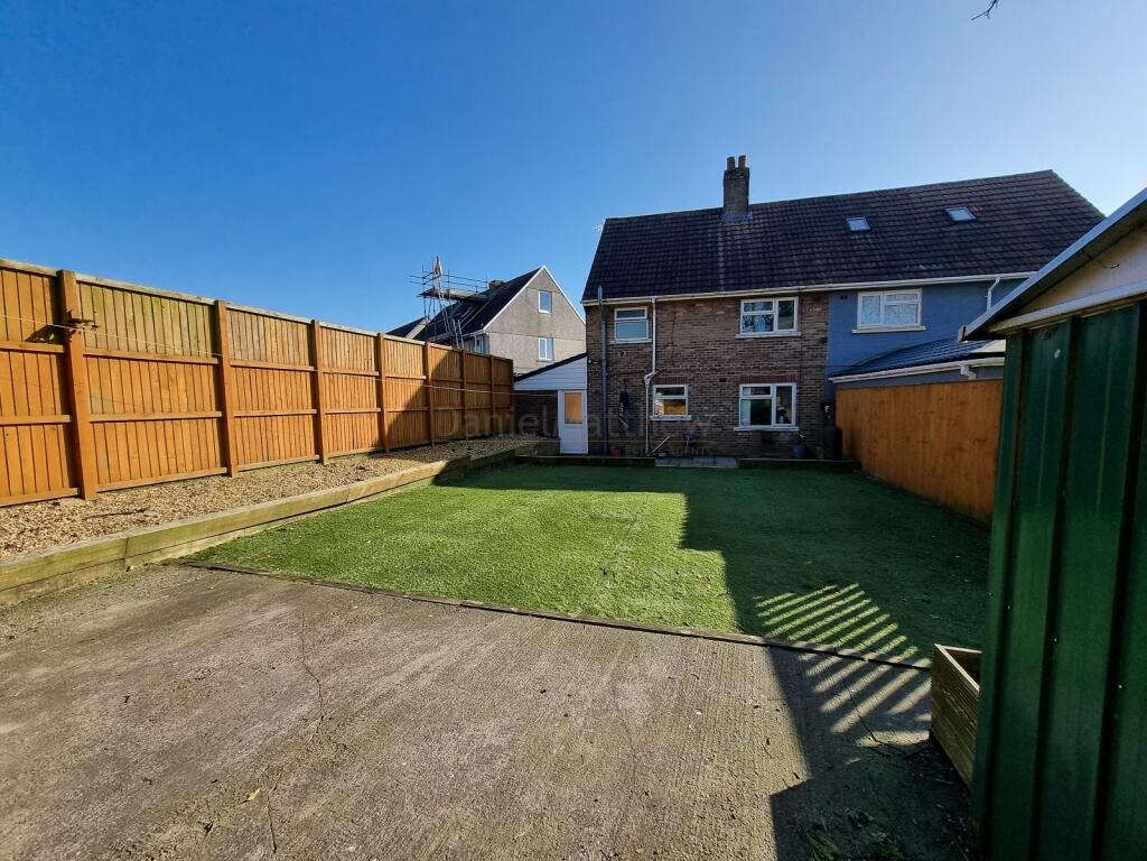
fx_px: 431
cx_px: 574
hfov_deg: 106.2
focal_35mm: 13
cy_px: 430
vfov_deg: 89.9
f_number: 2.2
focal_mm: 2.2
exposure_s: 1/1356
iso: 50
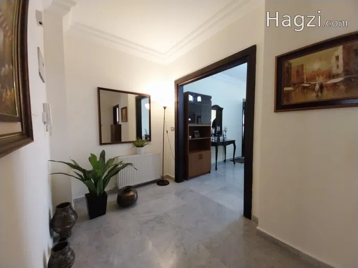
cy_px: 134
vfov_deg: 89.9
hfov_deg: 106.2
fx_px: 134
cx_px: 179
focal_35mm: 13
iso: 250
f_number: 2.2
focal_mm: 1.3
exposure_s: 1/25
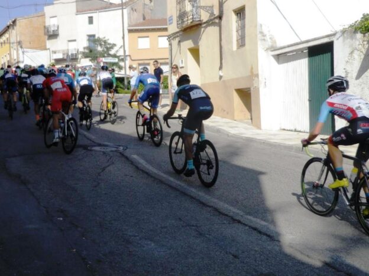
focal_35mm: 46
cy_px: 138
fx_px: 490
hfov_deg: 41.2
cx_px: 184
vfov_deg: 31.5
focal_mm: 8.2
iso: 80
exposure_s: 1/800
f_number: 4.2
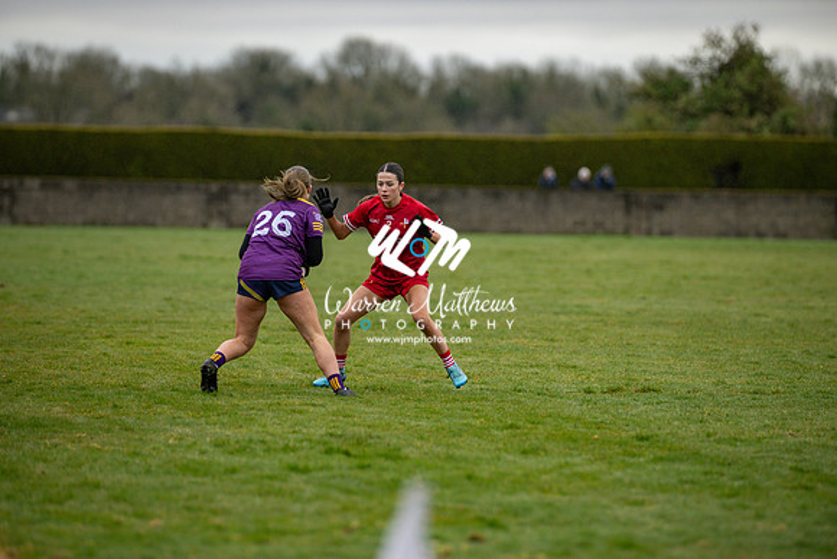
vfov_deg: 5.5
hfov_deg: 8.2
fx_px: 5814
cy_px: 280
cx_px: 418
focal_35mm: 250
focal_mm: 250
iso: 900
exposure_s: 1/640
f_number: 2.8
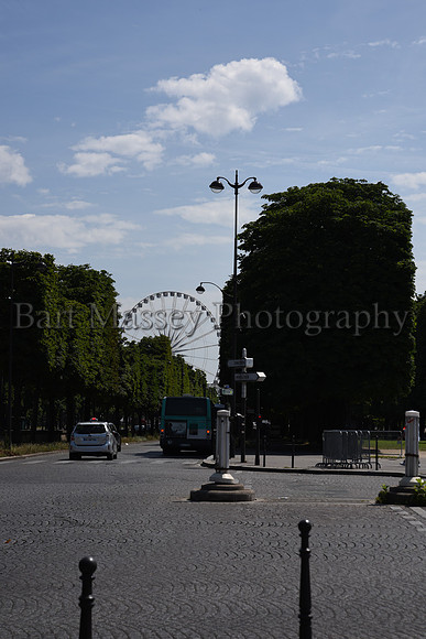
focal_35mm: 75
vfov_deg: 27.0
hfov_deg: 18.2
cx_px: 213
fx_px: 1330
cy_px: 320
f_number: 13
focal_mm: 75
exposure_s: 1/200
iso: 64
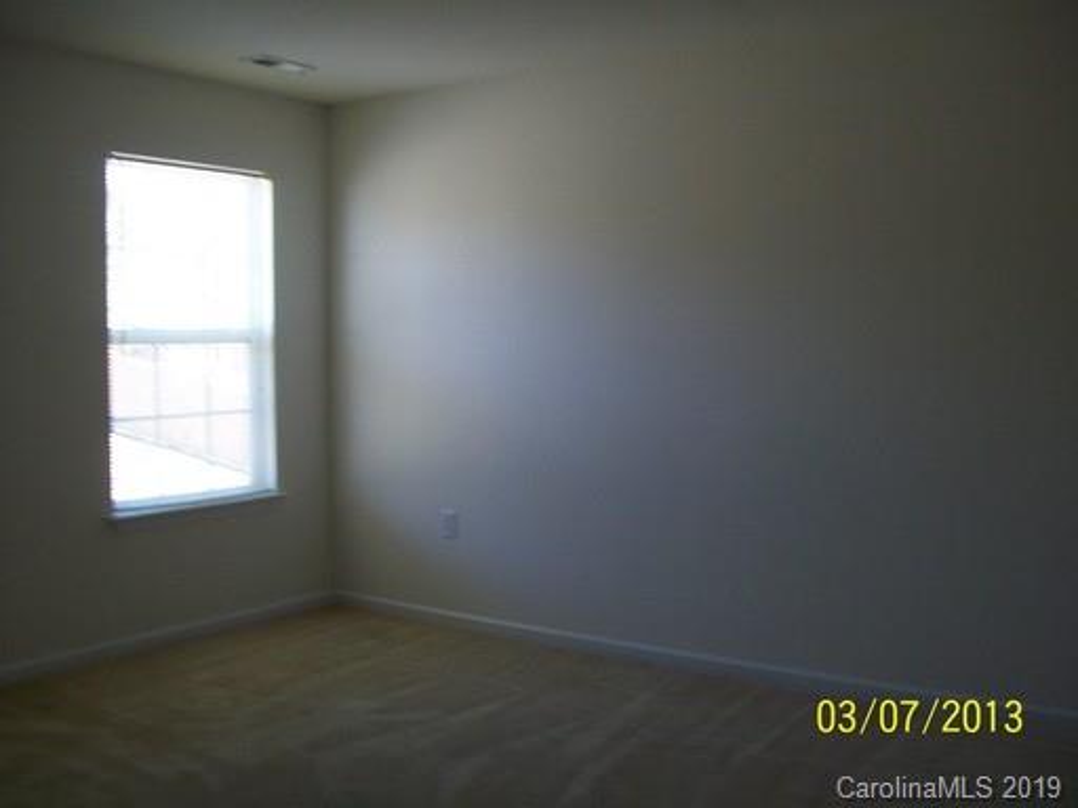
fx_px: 1121
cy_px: 404
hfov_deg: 51.4
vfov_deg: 39.7
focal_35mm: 36
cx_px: 539
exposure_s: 1/30
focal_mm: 6
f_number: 2.7
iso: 80
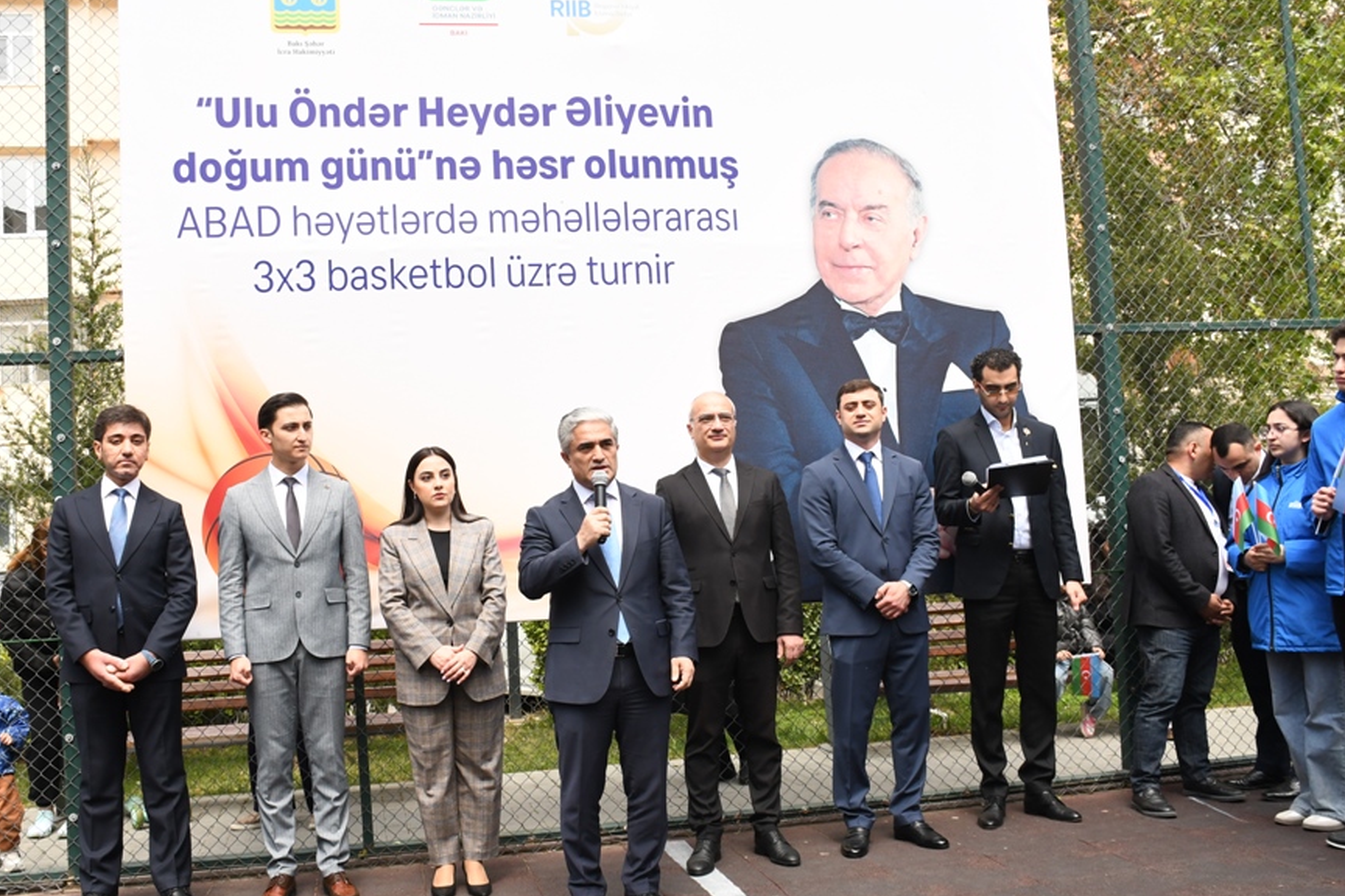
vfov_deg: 41.1
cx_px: 629
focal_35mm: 32
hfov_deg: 58.7
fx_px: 1195
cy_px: 474
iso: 640
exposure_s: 1/800
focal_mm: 18
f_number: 5.6
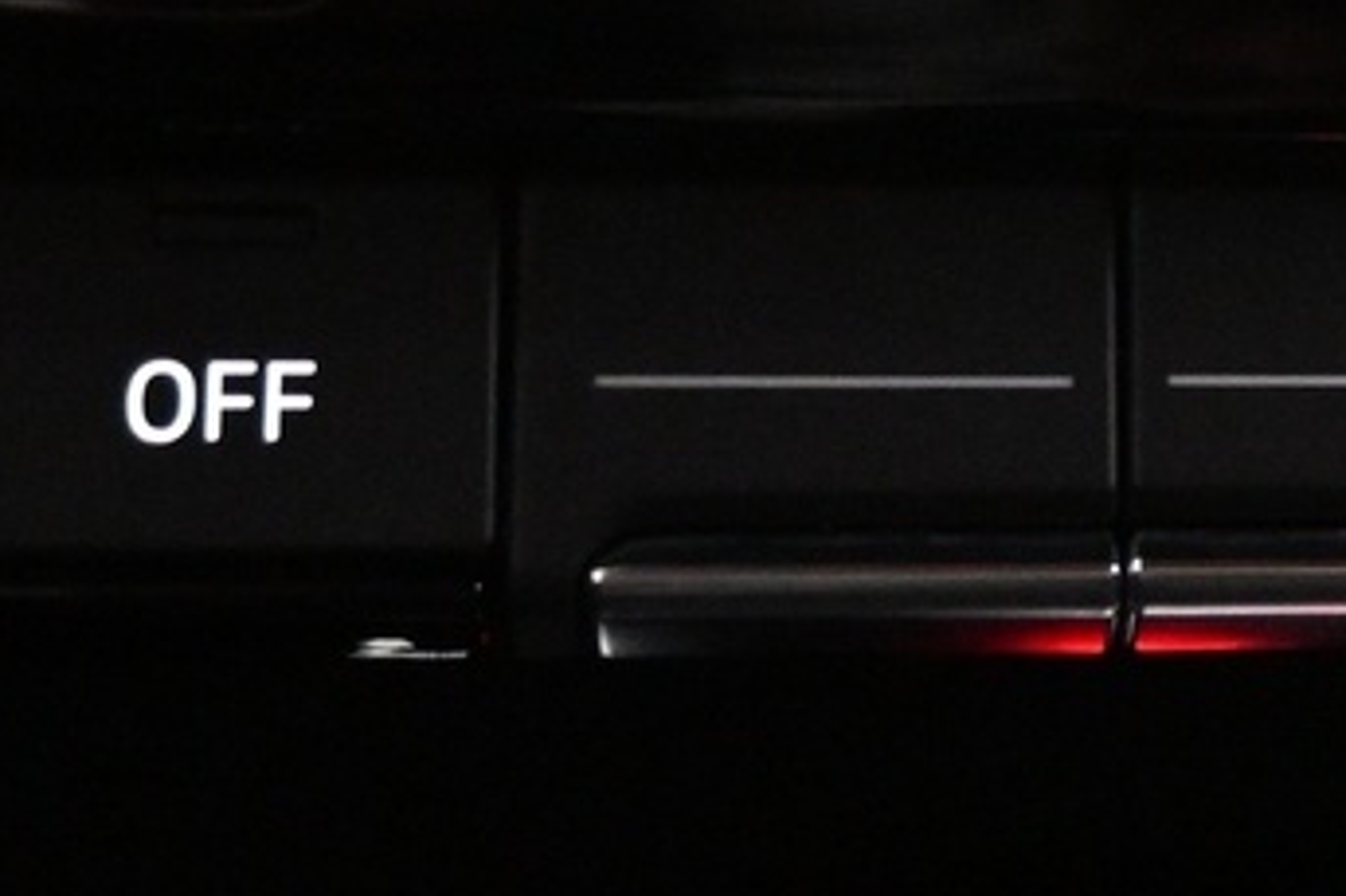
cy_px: 188
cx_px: 1870
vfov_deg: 12.1
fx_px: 4223
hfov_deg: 16.8
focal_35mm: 113
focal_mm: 16
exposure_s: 1/50
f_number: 3.5
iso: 4000
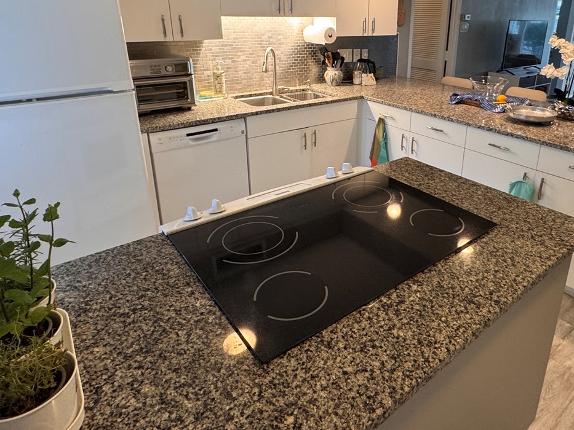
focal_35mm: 24
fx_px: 398
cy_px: 139
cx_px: 351
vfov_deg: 55.5
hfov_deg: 70.7
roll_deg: -0.4
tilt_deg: -17.7
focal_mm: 2.22
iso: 200
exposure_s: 1/60
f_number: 2.2
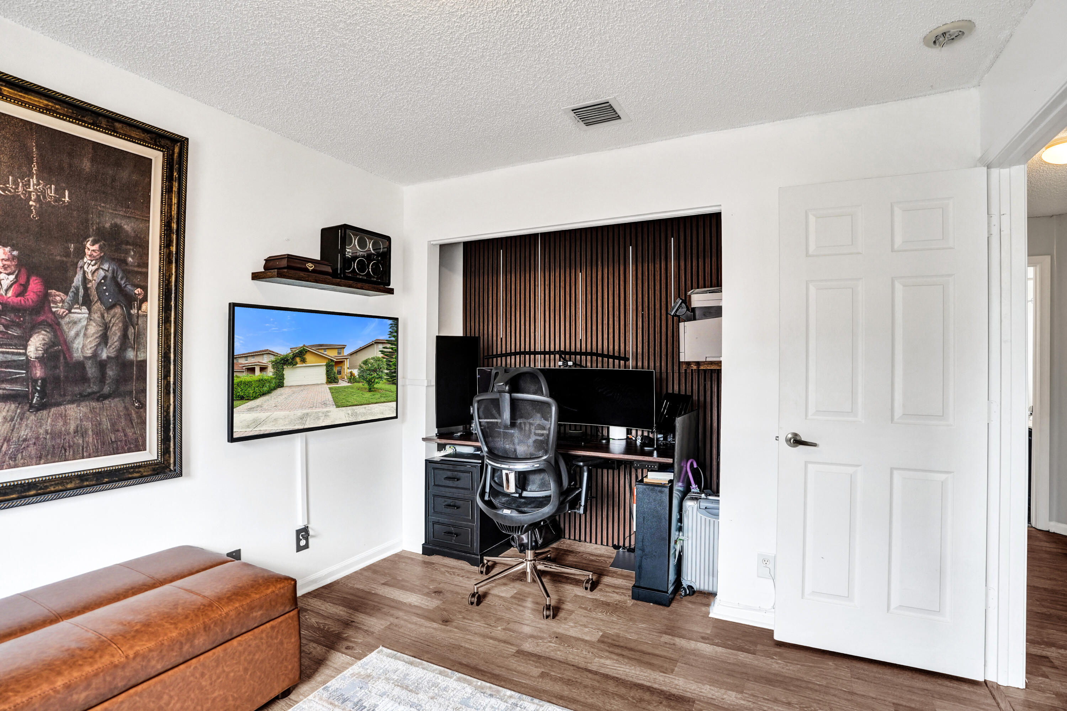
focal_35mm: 16
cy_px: 356
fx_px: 474
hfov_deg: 96.7
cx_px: 534
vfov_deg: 73.7
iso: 640
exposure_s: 1/200
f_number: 4
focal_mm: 16
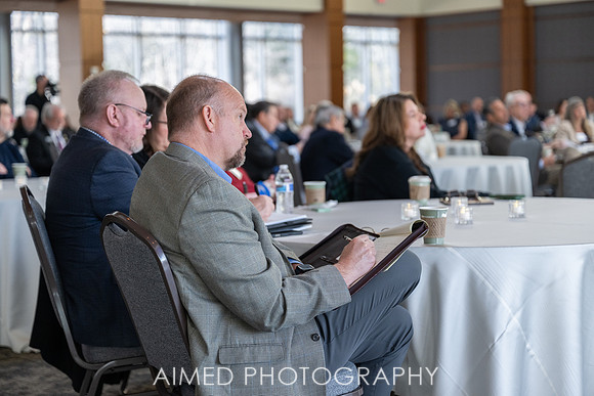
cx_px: 297
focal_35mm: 70
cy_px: 198
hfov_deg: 28.8
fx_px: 1155
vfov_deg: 19.5
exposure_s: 1/200
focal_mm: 70
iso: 640
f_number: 2.8
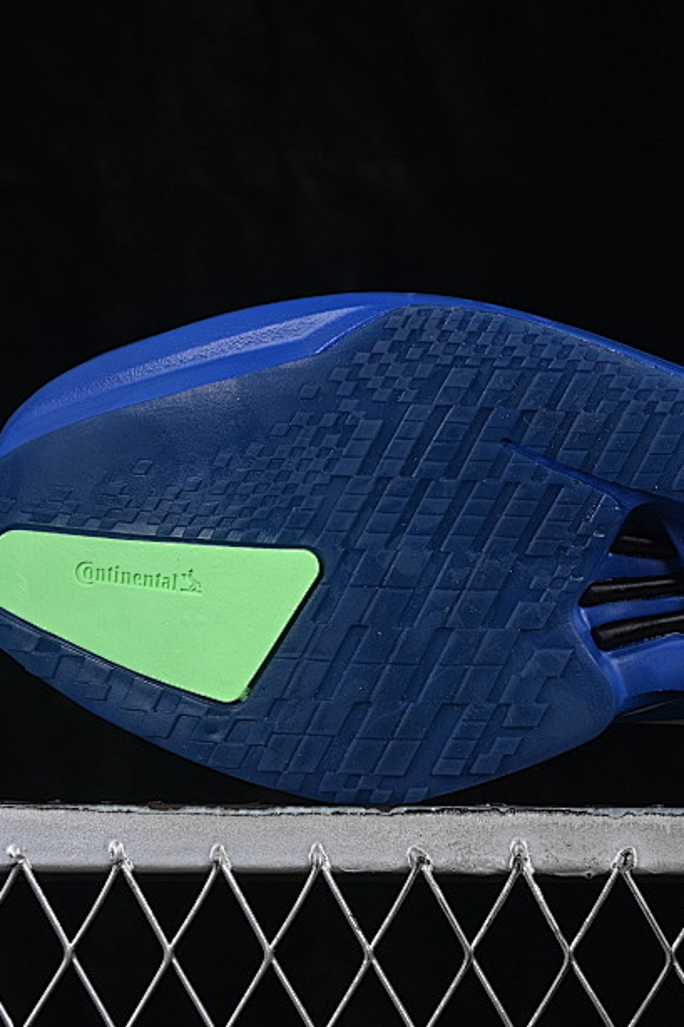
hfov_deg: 10.3
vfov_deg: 15.5
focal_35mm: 132
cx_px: 595
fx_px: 3764
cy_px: 432
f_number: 8
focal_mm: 50
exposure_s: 1/80
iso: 160
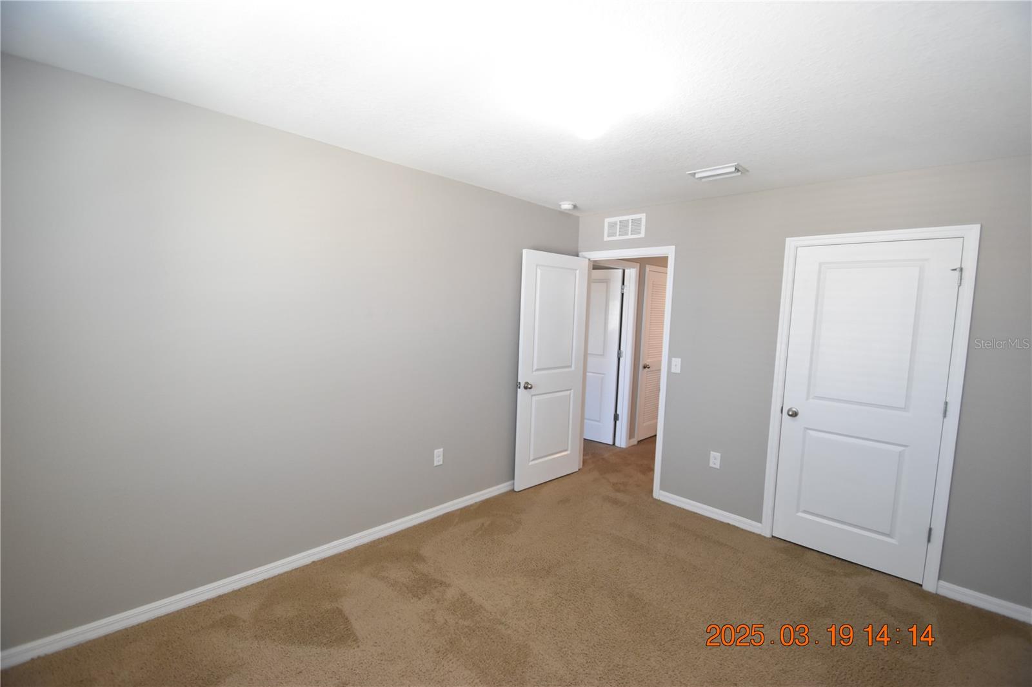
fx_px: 430
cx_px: 516
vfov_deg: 77.3
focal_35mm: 15
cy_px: 344
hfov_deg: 100.4
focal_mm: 10
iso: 1100
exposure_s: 1/60
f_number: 3.5
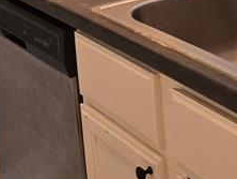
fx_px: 727
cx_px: 177
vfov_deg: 13.4
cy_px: -66
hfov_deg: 18.4
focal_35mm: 106
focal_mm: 6.3
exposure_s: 1/120
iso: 250
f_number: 1.7
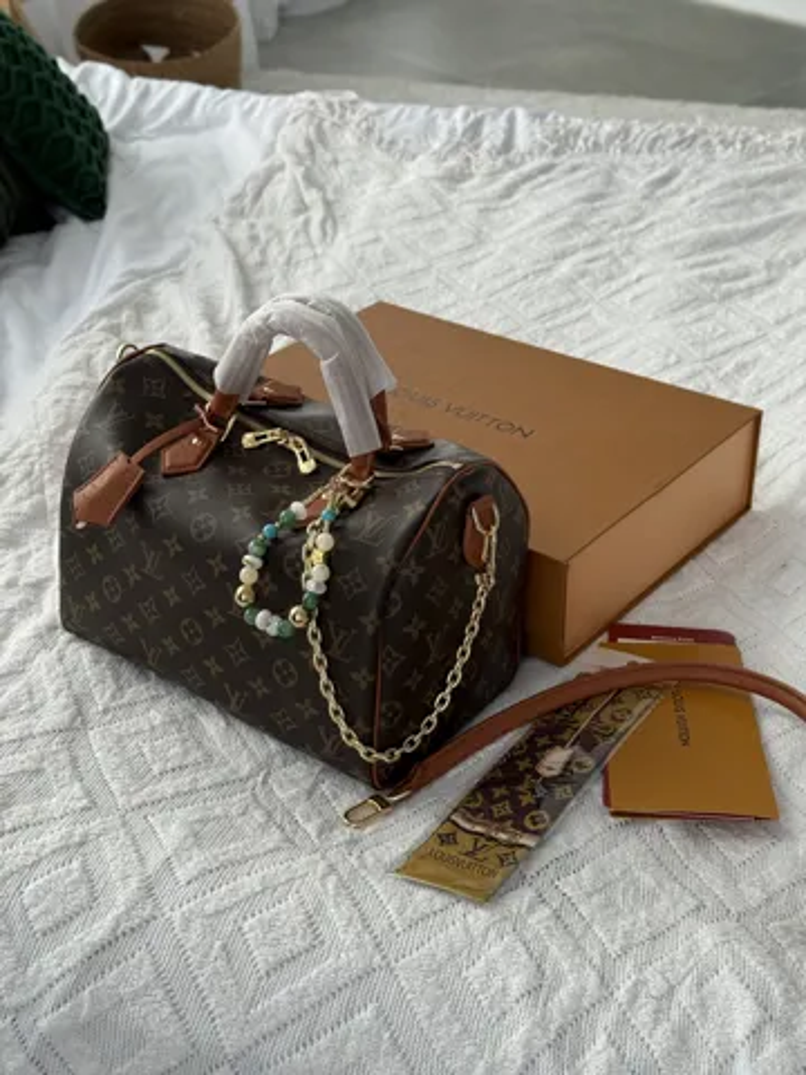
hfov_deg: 30.3
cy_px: 538
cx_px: 403
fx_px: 1490
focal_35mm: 48
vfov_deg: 39.7
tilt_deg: -32.8
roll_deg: -0.3
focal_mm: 6.76
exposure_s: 1/224
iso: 64
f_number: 1.78
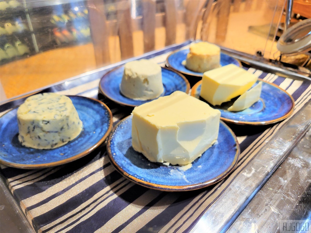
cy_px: 116
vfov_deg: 53.1
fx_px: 234
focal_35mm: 26
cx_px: 156
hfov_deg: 67.3
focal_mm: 5.4
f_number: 1.8
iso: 200
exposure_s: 1/100
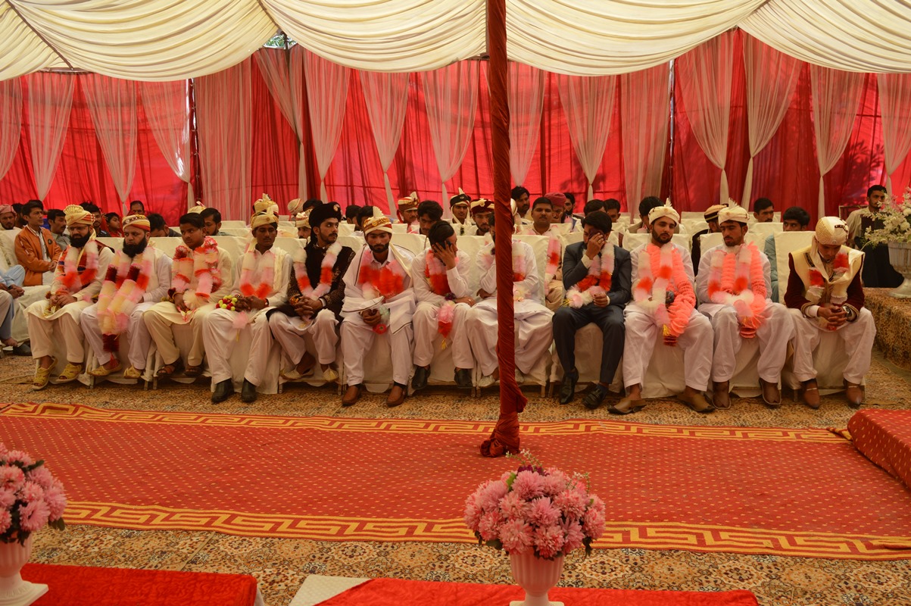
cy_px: 303
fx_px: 872
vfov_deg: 38.3
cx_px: 456
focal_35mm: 34
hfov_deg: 55.1
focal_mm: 23
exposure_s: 1/125
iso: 200
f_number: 5.6
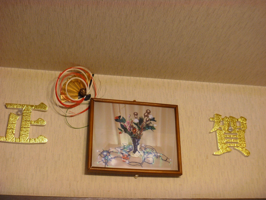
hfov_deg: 40.4
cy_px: 100
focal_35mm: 47
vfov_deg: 30.9
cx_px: 133
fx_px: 361
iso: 100
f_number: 3.7
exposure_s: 1/8
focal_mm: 8.3
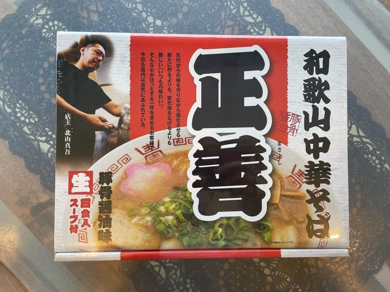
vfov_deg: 53.1
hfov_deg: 67.3
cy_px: 146
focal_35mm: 26
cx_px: 195
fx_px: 293
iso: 32
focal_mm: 4.2
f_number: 1.6
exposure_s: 1/173
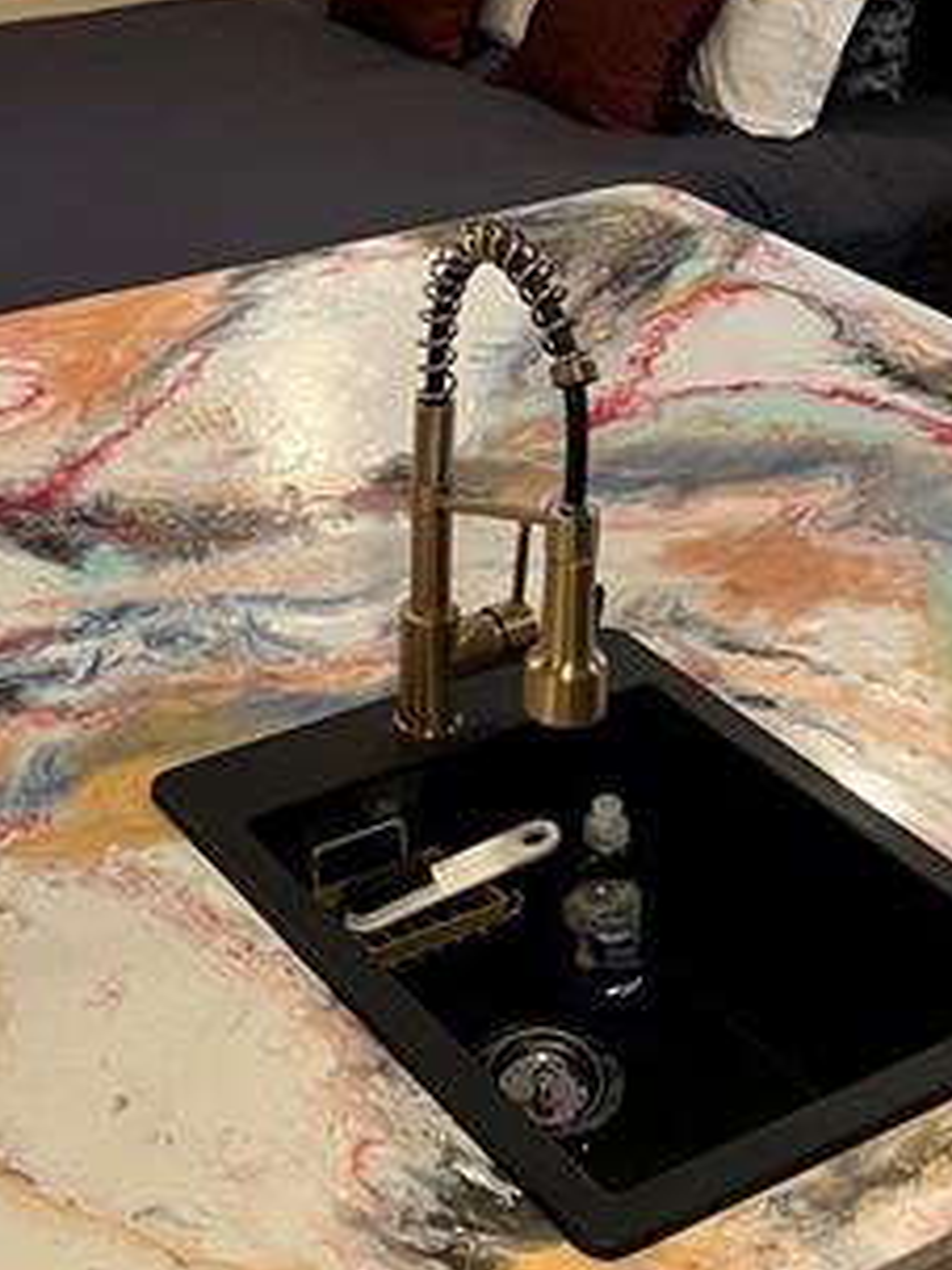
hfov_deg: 22.2
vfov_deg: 29.2
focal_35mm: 66
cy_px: 407
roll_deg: -0.4
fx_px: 2422
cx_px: 323
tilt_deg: -24.0
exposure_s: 1/60
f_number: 1.5
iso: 100
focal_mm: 5.7
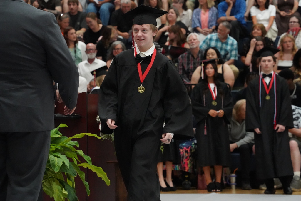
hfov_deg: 11.4
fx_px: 1505
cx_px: 150
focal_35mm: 180
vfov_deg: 7.6
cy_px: 100
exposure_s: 1/200
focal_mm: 180
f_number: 9
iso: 20000
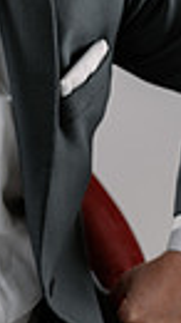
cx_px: -120
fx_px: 1546
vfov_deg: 11.9
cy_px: 134
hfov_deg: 6.6
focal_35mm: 181
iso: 100
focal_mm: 50
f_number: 5
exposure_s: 1/200
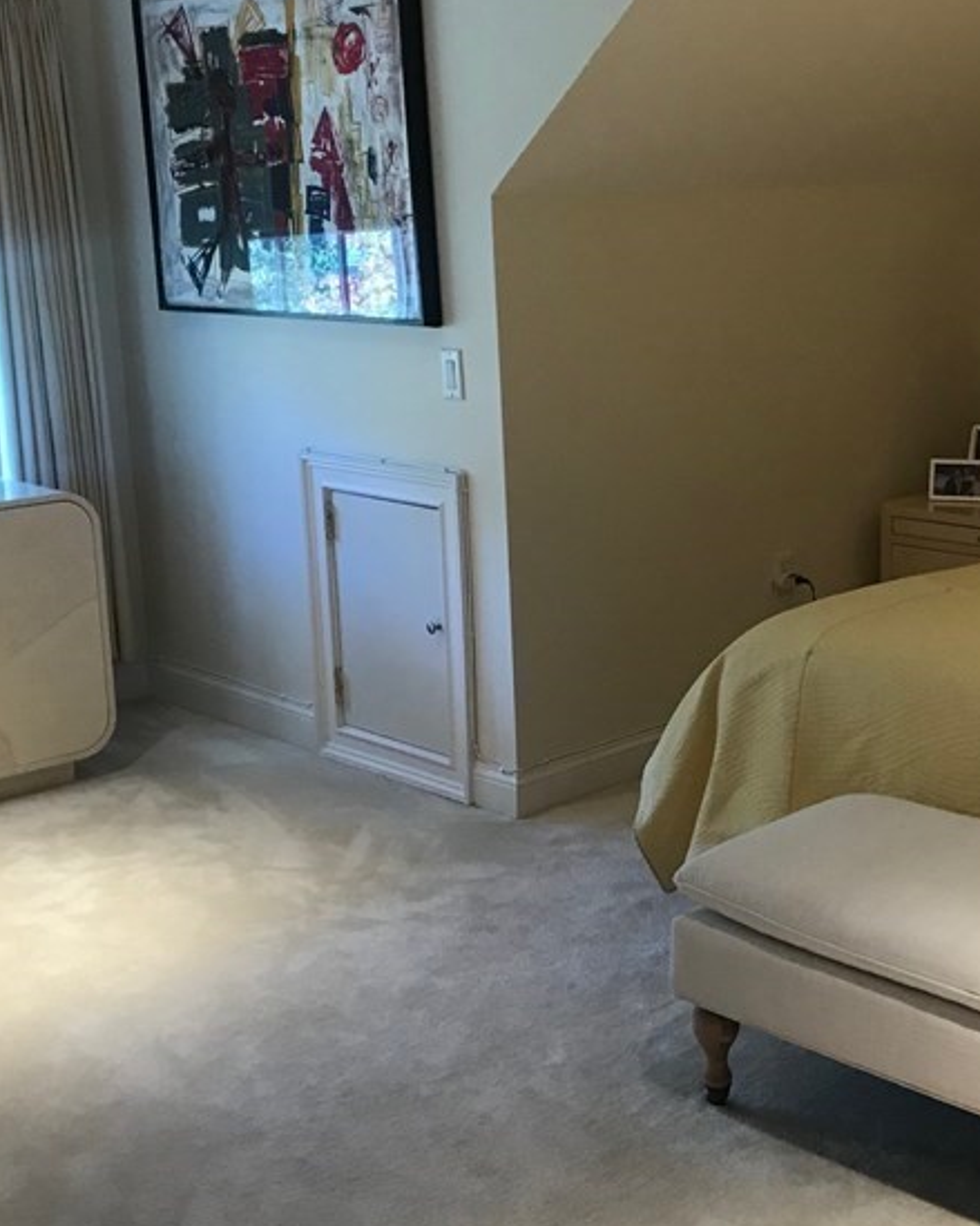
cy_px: 632
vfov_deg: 36.7
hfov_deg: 29.4
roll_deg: +0.9
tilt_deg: -13.4
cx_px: 692
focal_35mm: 51
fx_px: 1850
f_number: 1.8
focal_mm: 3.99
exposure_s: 1/30
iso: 40
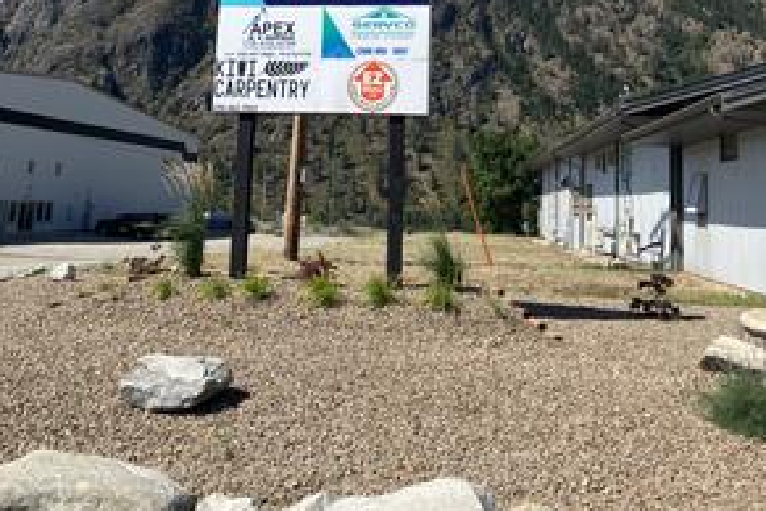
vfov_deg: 31.8
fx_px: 851
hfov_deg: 48.5
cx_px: 384
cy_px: 53
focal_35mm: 40
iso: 32
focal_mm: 3.99
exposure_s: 1/2433
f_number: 1.8
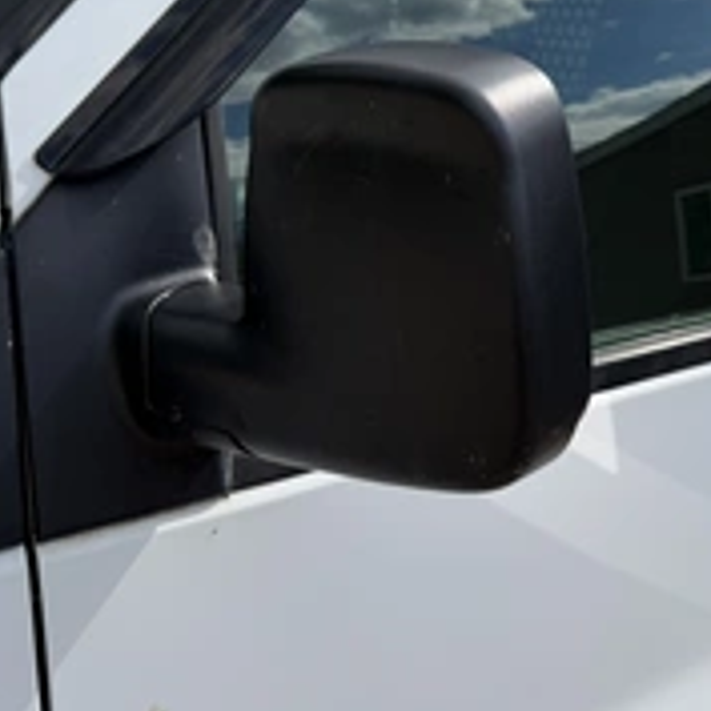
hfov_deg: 34.8
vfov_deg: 34.7
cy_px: 193
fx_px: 1115
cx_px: 510
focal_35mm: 48
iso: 80
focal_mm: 6.76
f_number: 1.78
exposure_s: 1/3953
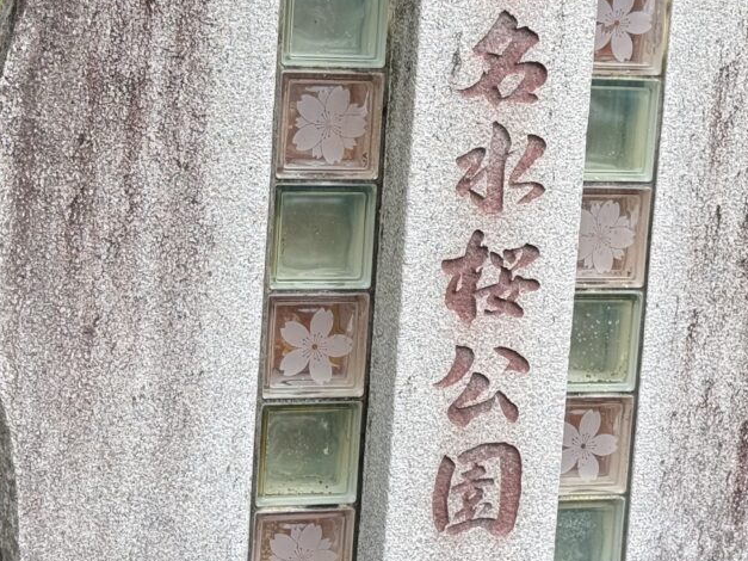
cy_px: 167
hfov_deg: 20.0
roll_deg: -4.5
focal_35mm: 98
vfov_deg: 15.0
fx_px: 2117
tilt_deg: -8.2
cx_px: 391
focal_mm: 6.76
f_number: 1.78
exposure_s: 1/1353
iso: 64
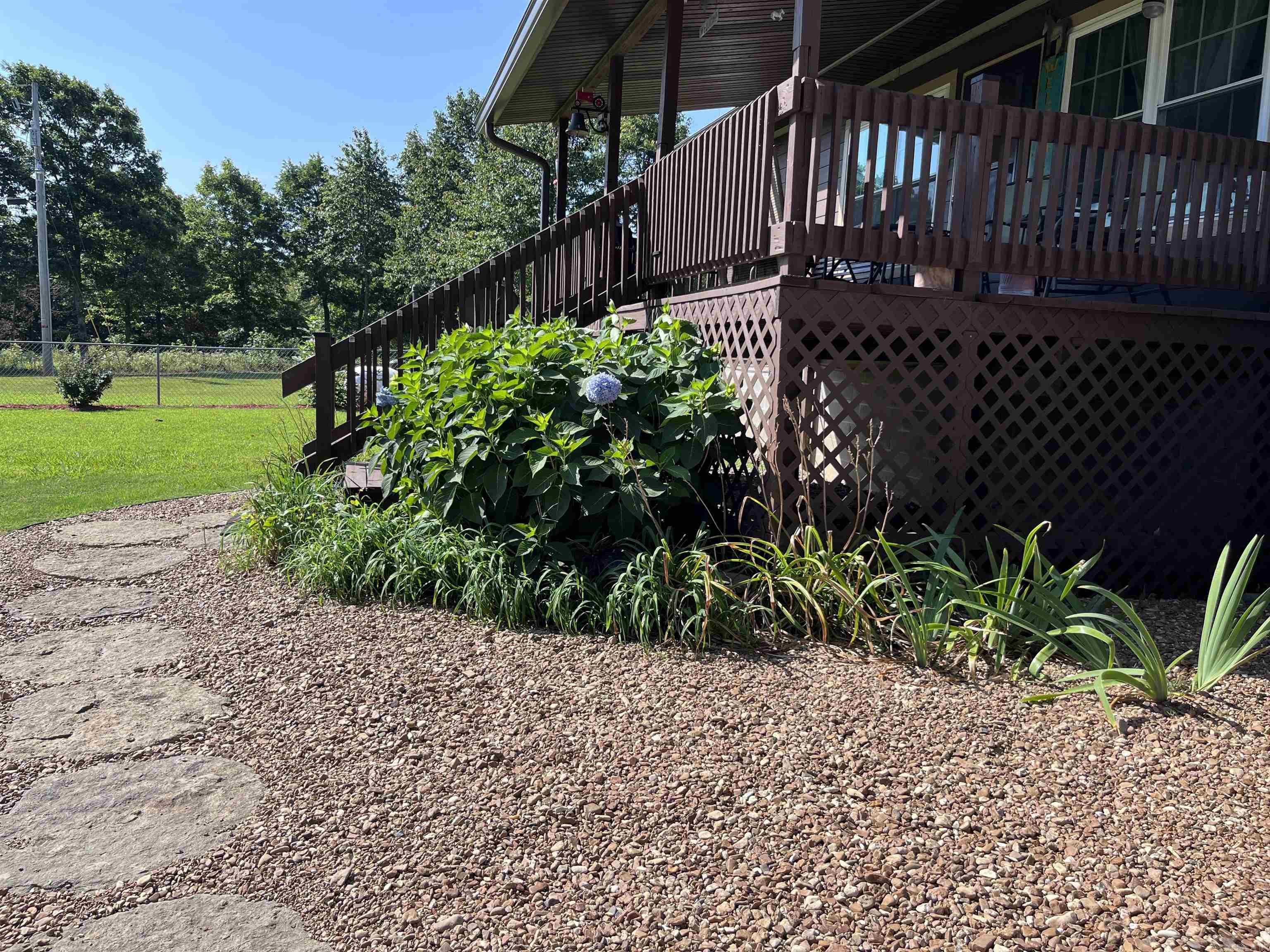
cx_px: 635
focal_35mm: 26
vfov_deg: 53.1
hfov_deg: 67.3
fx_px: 954
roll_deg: -3.2
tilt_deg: -7.2
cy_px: 476
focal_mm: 5.1
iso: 50
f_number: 1.6
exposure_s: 1/1536
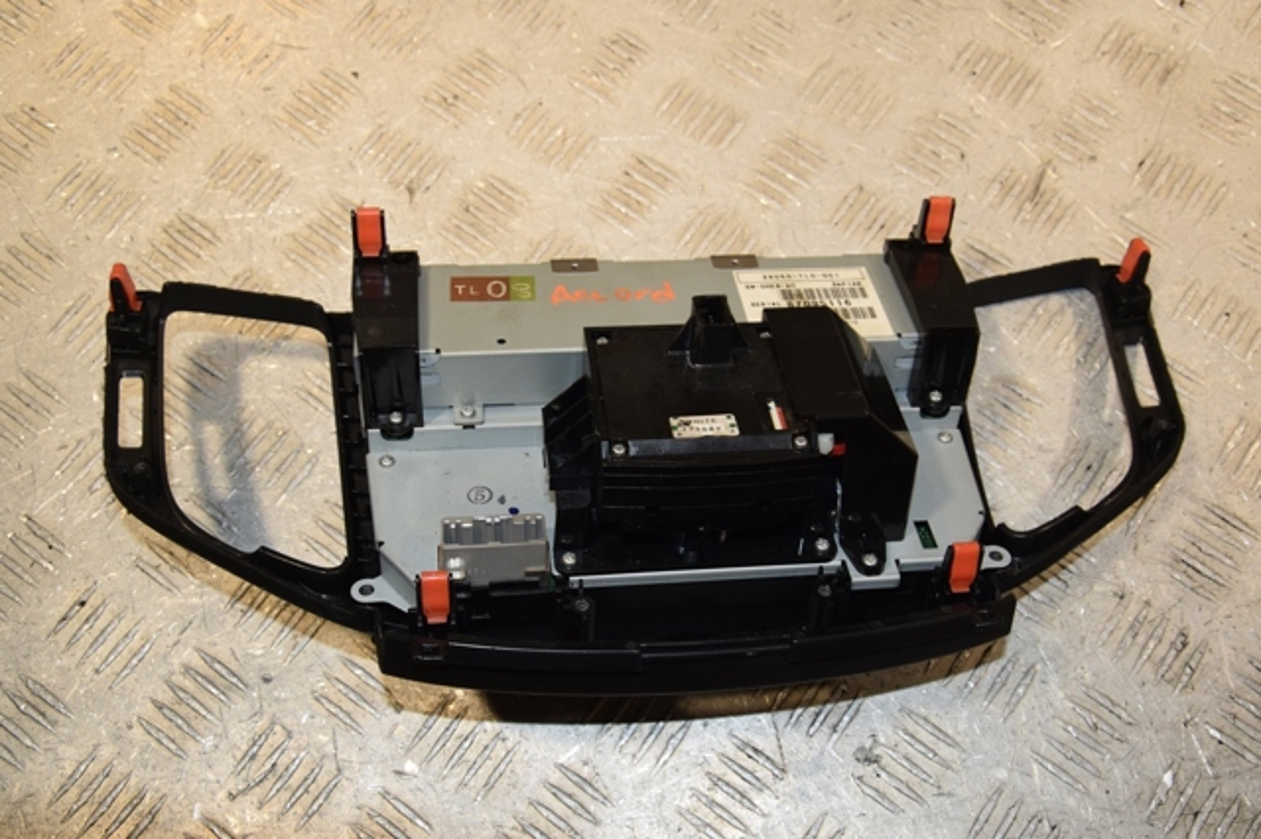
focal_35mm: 42
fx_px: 1470
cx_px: 630
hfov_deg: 46.4
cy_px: 420
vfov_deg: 31.9
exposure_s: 1/200
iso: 800
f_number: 8
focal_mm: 28
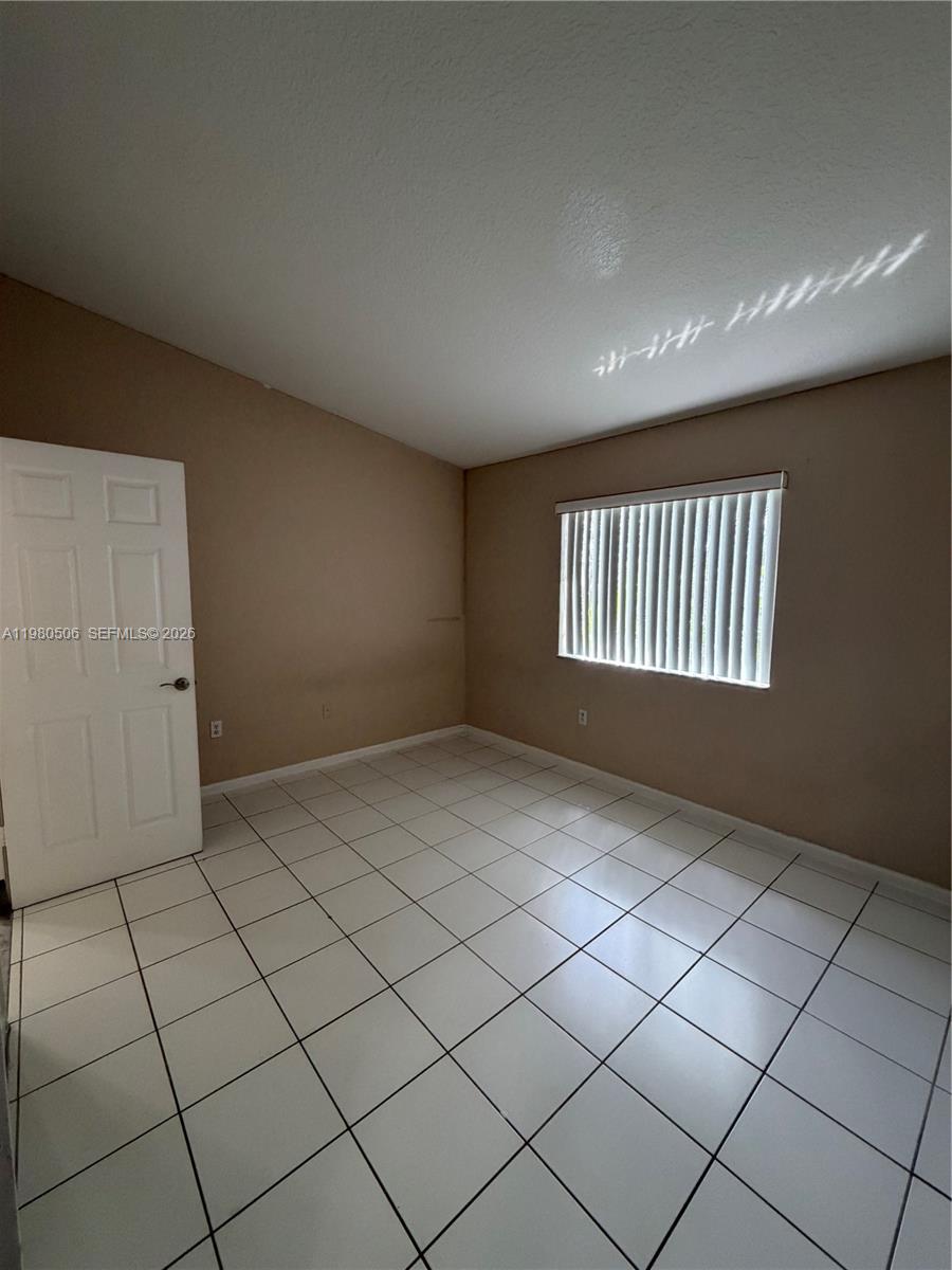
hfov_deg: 85.7
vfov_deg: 102.1
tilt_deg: -5.3
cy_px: 635
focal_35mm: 14
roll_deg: -0.4
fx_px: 513
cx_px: 476
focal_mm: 2.22
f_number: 2.2
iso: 320
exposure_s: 1/120
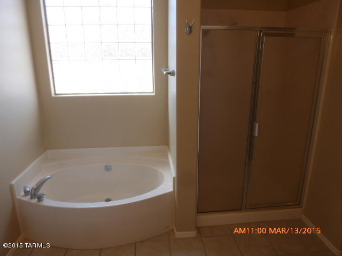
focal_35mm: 24
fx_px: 237
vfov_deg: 56.8
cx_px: 171
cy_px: 128
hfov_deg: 71.6
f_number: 3.3
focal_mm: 4.3
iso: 125
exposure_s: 1/60
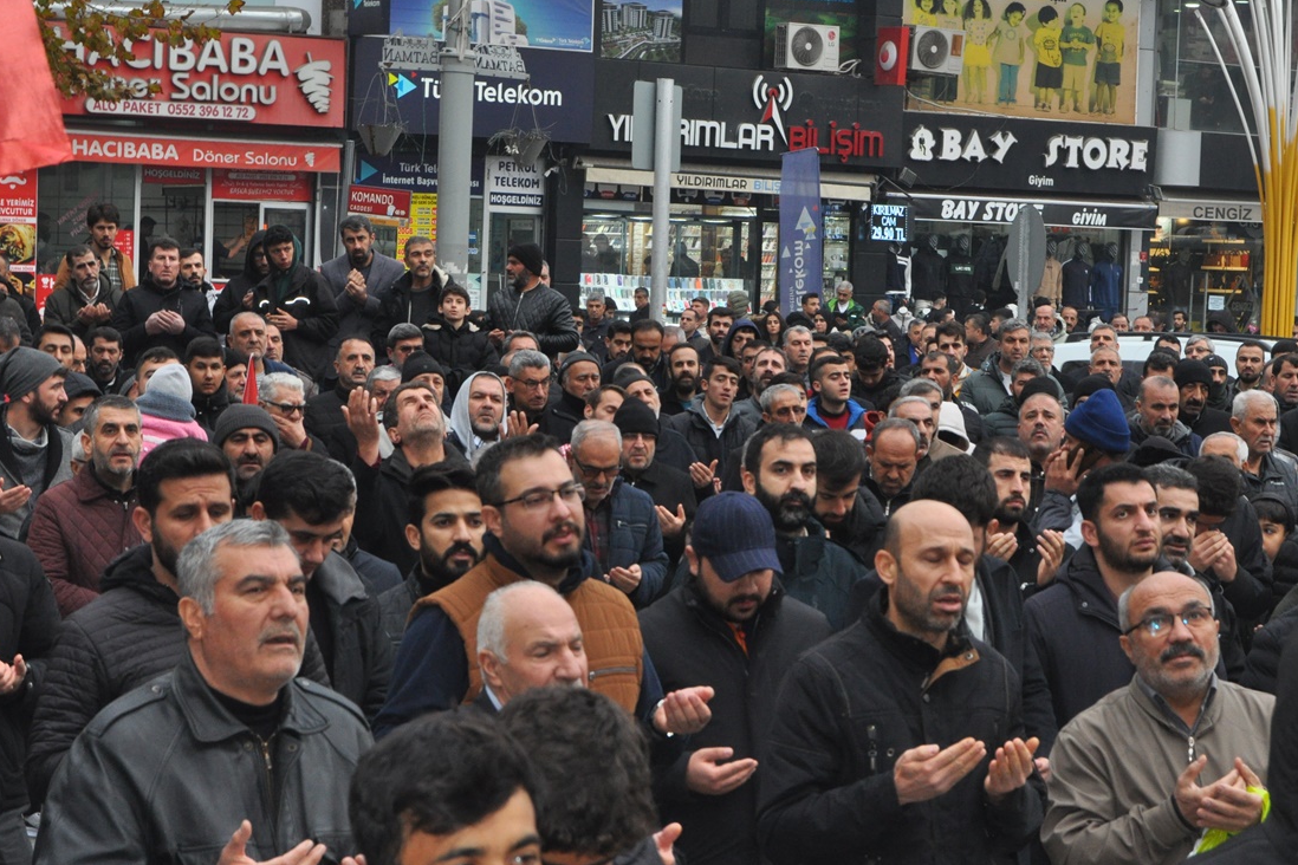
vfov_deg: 13.3
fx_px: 3700
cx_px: 697
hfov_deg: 19.9
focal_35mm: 103
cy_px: 516
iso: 800
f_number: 5.6
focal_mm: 55
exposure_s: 1/60
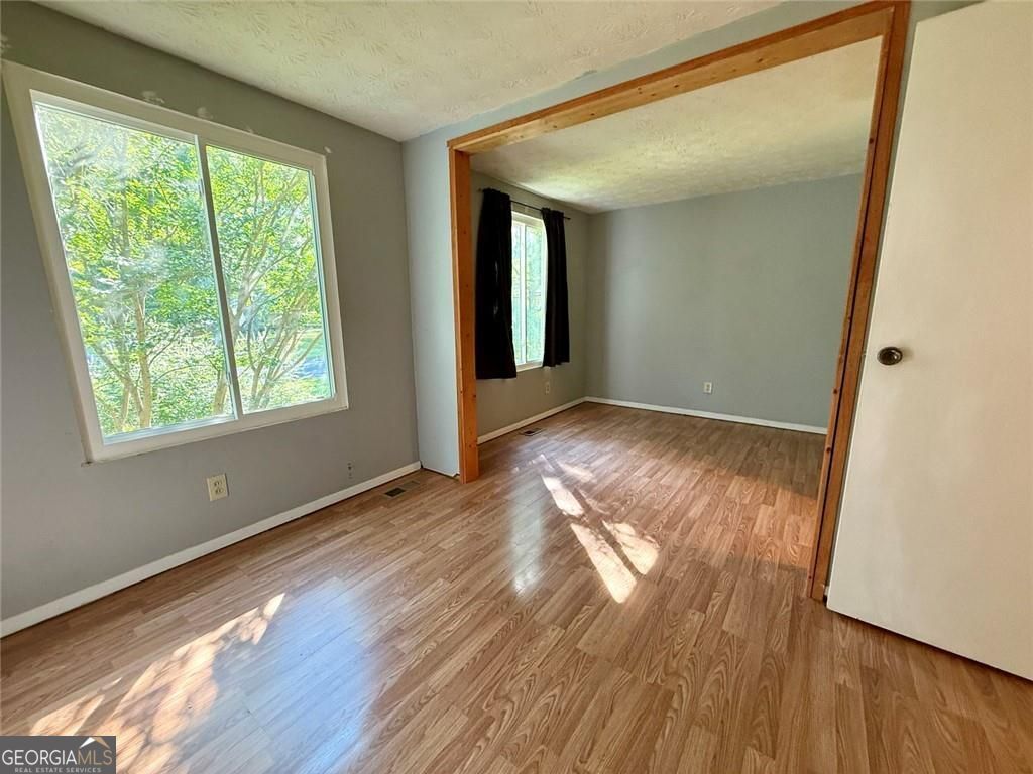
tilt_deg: -10.0
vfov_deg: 85.7
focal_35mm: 14
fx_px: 418
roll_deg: +0.2
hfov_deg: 102.1
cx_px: 516
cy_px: 387
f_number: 2.2
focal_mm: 2.22
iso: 400
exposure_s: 1/60
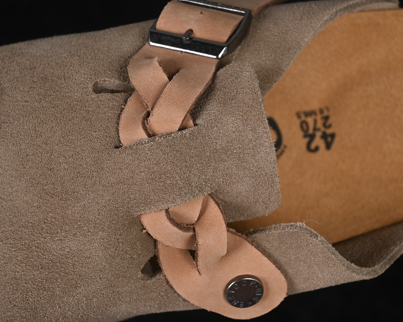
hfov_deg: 22.5
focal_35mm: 85
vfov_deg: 18.1
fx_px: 1014
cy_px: 160
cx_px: 209
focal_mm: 50
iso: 160
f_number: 7.1
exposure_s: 1/60
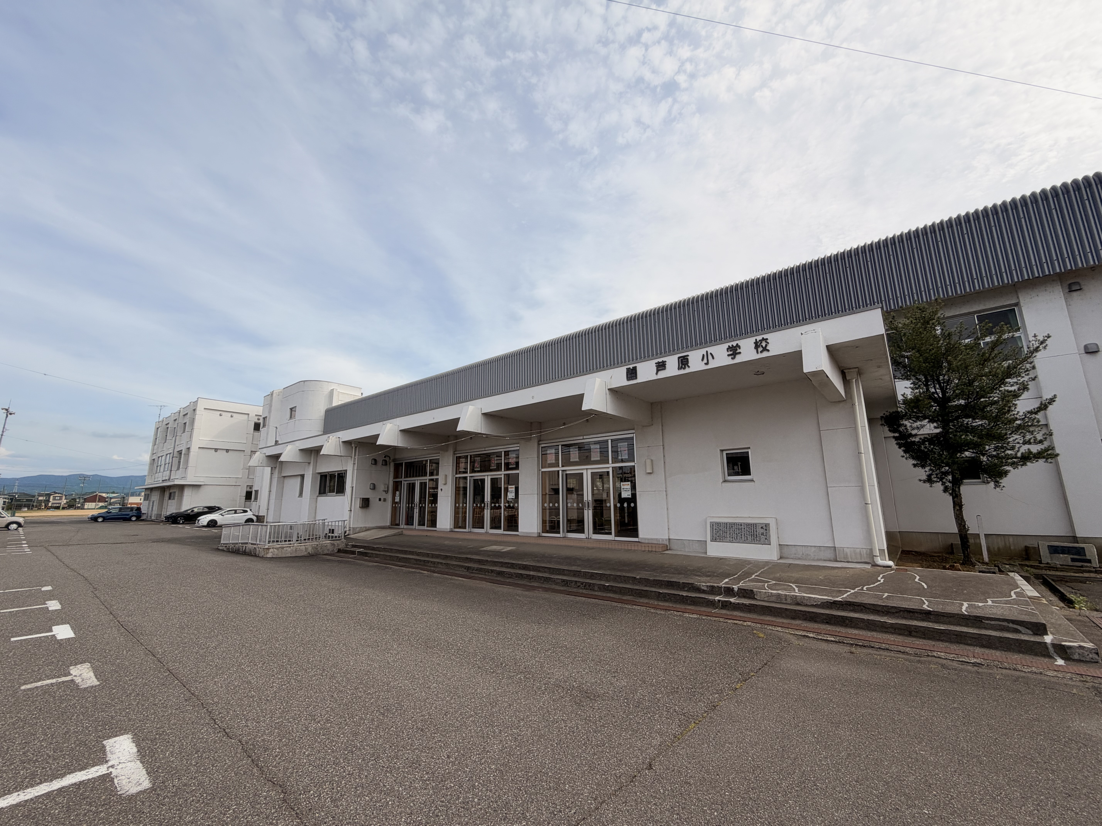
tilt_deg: +11.8
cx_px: 551
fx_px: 446
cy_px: 413
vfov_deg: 85.7
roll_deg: +0.9
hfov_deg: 102.1
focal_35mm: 14
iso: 20
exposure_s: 1/1259
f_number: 2.2
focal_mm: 2.22
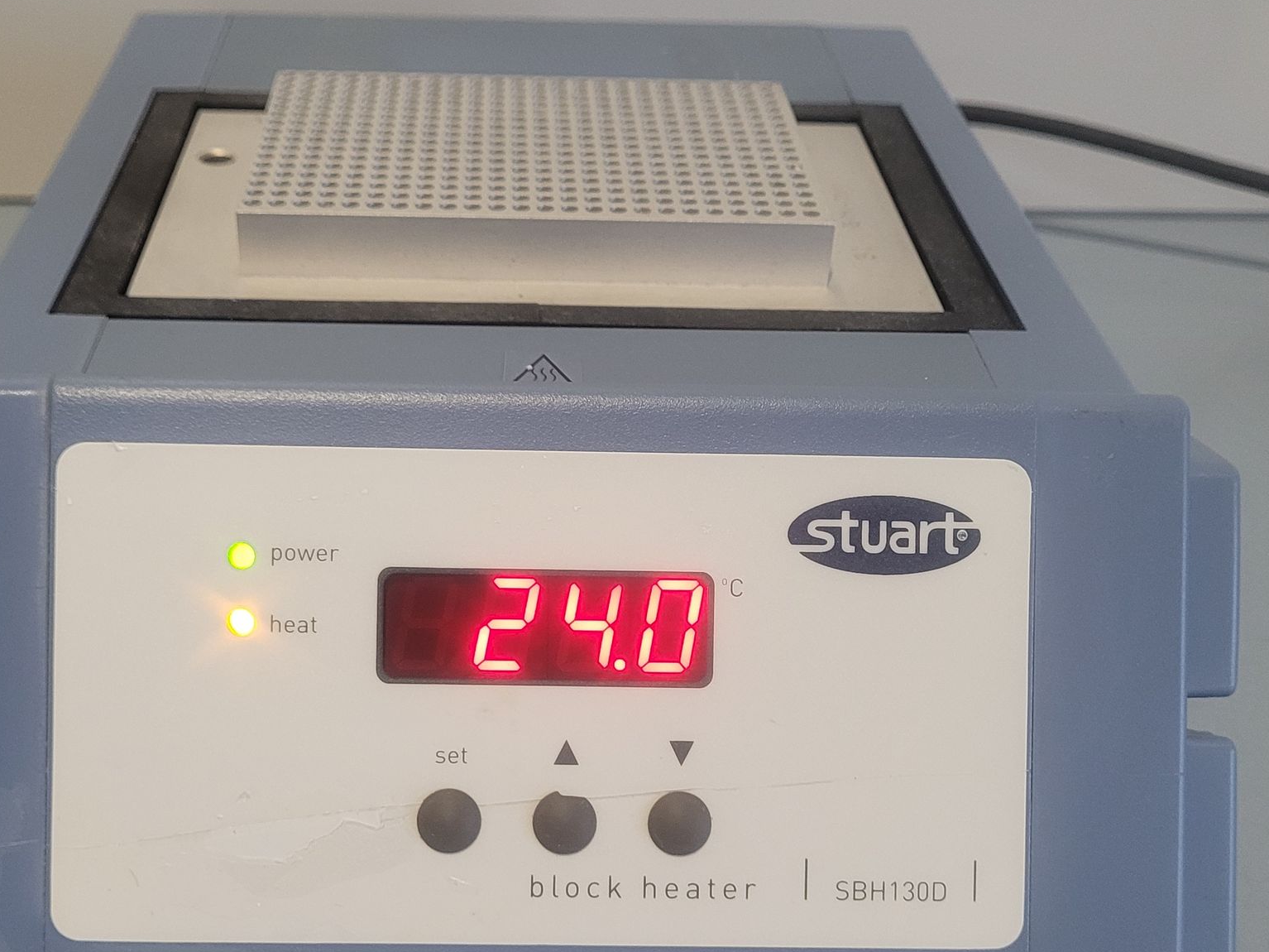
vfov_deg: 35.0
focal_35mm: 41
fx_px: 1503
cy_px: 566
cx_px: 516
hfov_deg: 45.6
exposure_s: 1/100
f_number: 1.8
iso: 250
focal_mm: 5.4
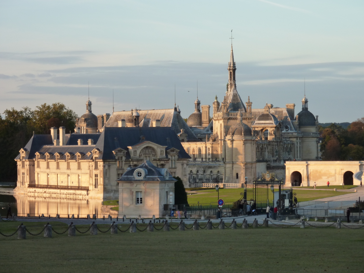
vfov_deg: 11.6
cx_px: 182
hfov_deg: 15.4
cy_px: 136
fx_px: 1346
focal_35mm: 128
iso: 125
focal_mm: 21
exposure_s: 1/100
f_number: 4.4
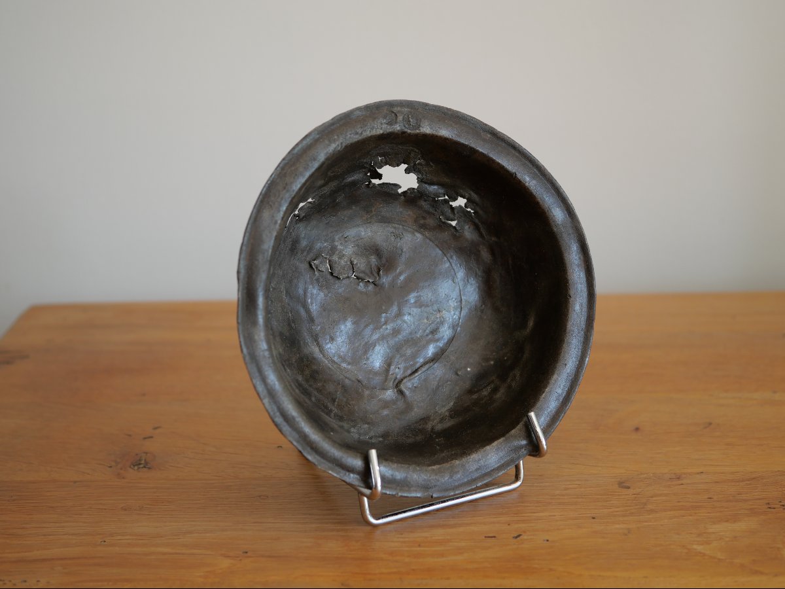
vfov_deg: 24.4
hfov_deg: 32.2
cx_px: 392
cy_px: 294
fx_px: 1361
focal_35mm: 60
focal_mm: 30
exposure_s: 1/100
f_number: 2.8
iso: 200
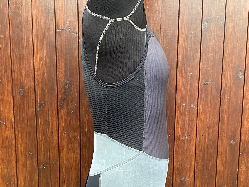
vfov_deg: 53.1
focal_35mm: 26
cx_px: 124
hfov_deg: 67.3
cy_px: 94
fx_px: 187
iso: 200
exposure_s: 1/60
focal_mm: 4.25
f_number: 1.8
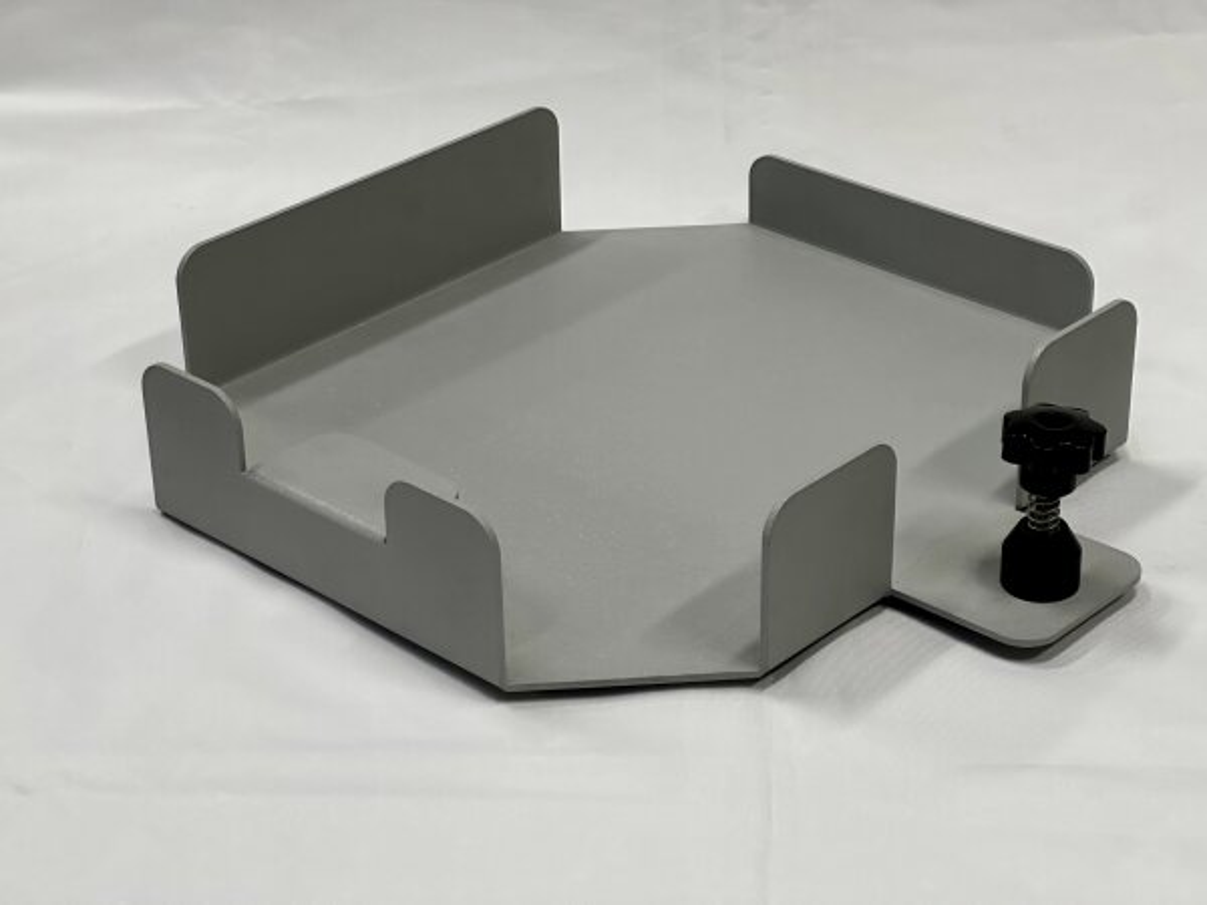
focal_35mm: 77
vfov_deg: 19.1
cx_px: 604
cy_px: 452
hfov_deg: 25.3
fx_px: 2685
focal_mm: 9
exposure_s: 1/100
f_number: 2.8
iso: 160
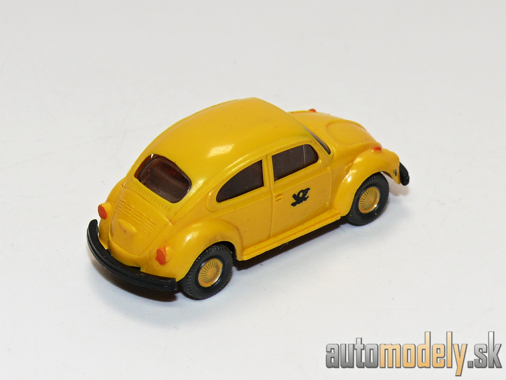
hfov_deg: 14.7
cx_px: 253
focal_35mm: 134
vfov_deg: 11.1
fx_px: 1959
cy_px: 190
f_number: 4
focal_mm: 15.8
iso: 100
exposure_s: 1/30
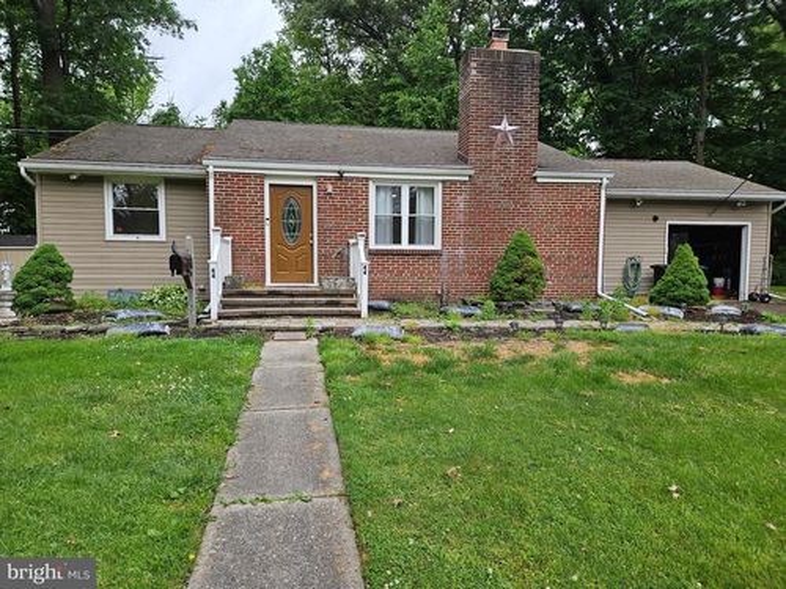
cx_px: 393
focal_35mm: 23
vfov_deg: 58.9
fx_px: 522
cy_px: 294
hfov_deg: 73.9
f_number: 1.8
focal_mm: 5.4
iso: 25
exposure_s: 1/143
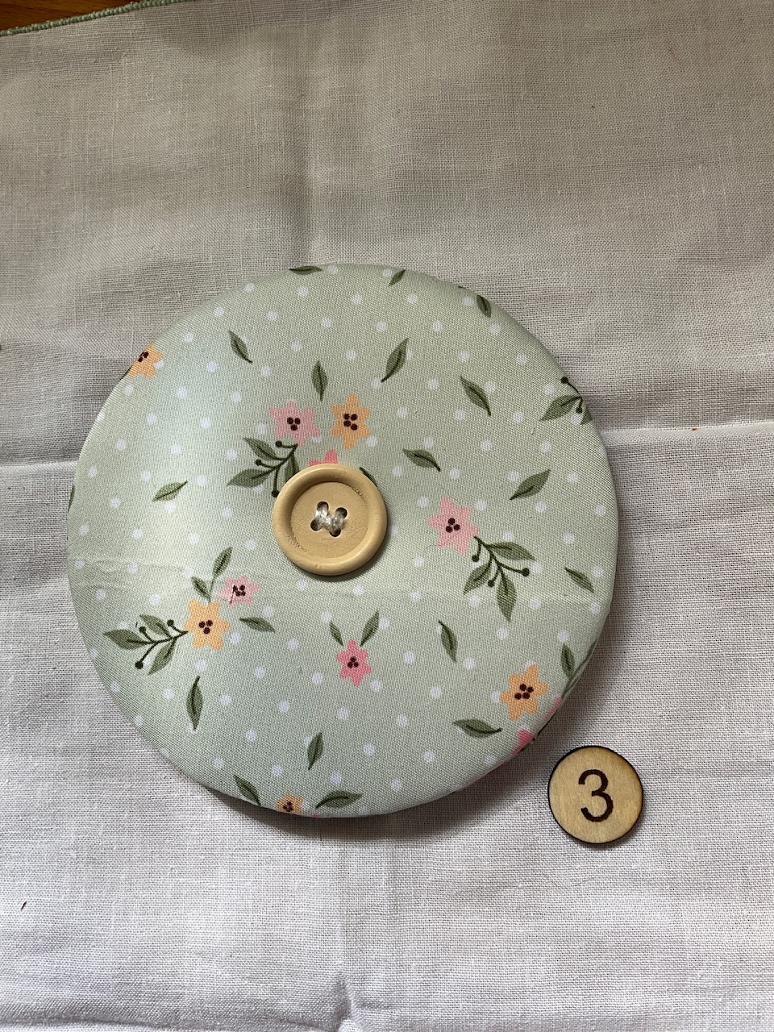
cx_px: 387
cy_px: 516
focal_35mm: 29
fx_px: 865
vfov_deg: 61.7
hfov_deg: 48.2
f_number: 1.8
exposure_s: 1/122
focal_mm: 3
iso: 25
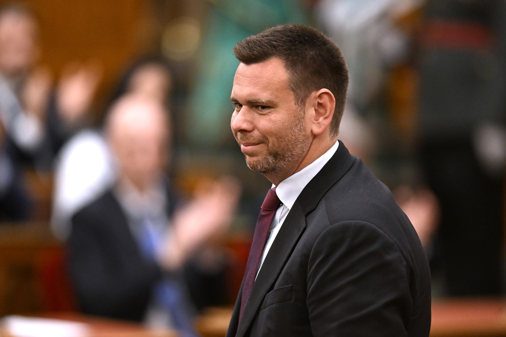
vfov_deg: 3.4
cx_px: 253
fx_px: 5622
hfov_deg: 5.2
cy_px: 168
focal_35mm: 400
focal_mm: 400
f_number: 2.8
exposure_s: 1/400
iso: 5600
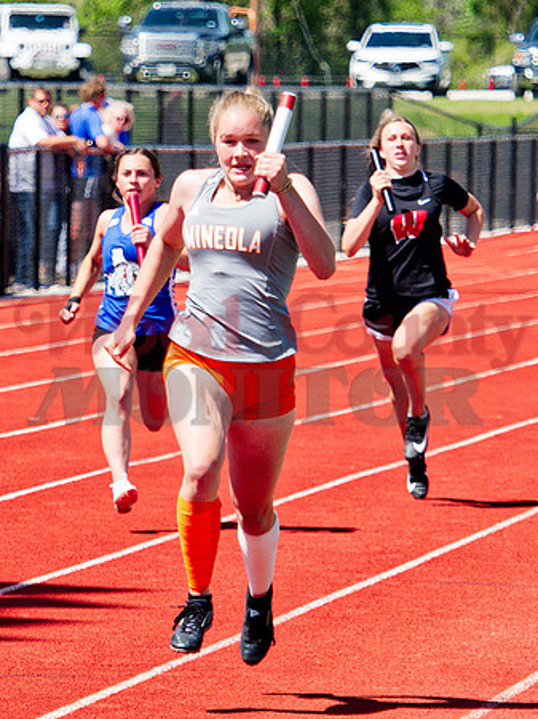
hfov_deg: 6.5
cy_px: 360
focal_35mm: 230
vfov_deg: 8.6
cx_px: 269
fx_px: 4771
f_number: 4
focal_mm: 115
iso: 400
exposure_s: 1/1300
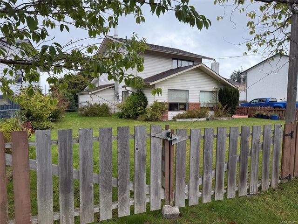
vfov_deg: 56.8
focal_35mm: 24
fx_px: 207
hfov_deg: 71.6
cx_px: 149
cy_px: 112
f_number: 1.78
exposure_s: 1/1337
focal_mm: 6.76
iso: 100
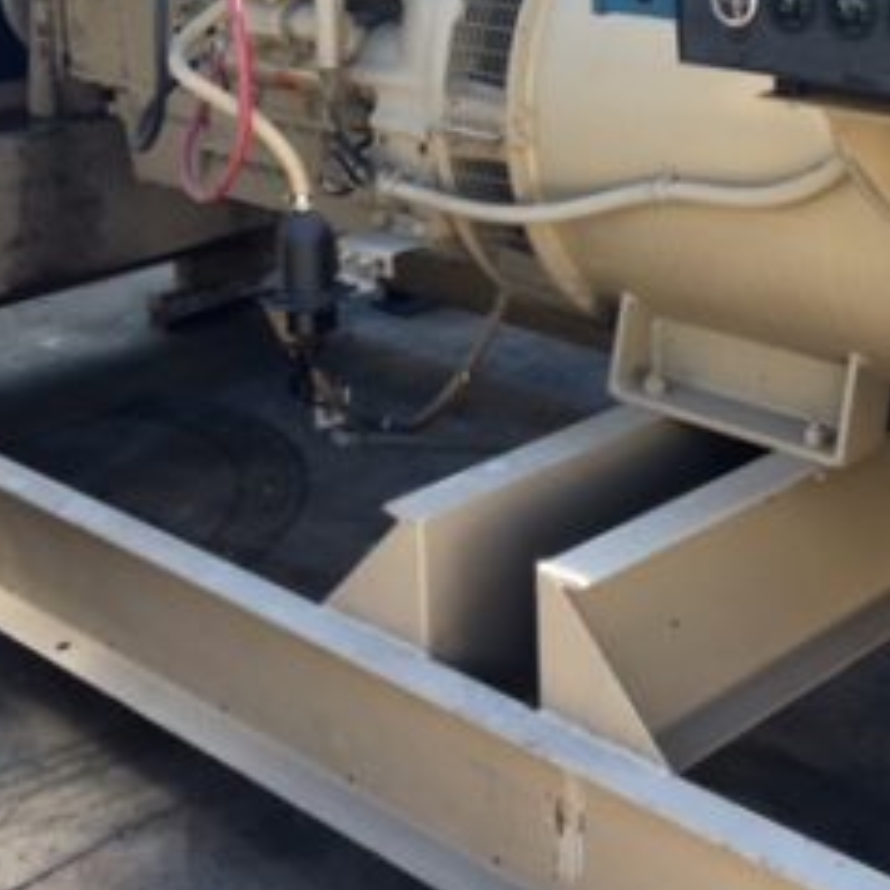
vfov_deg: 26.1
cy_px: 195
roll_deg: +0.2
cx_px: 635
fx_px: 1891
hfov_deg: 26.2
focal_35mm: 65
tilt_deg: -14.9
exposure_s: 1/120
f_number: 2.2
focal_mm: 4.15
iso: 25
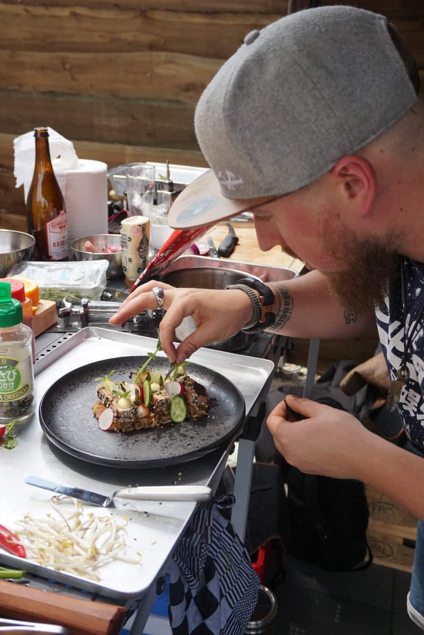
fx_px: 608
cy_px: 318
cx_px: 212
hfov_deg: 38.4
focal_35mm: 34
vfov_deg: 55.1
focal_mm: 23
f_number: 4
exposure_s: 1/1000
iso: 400
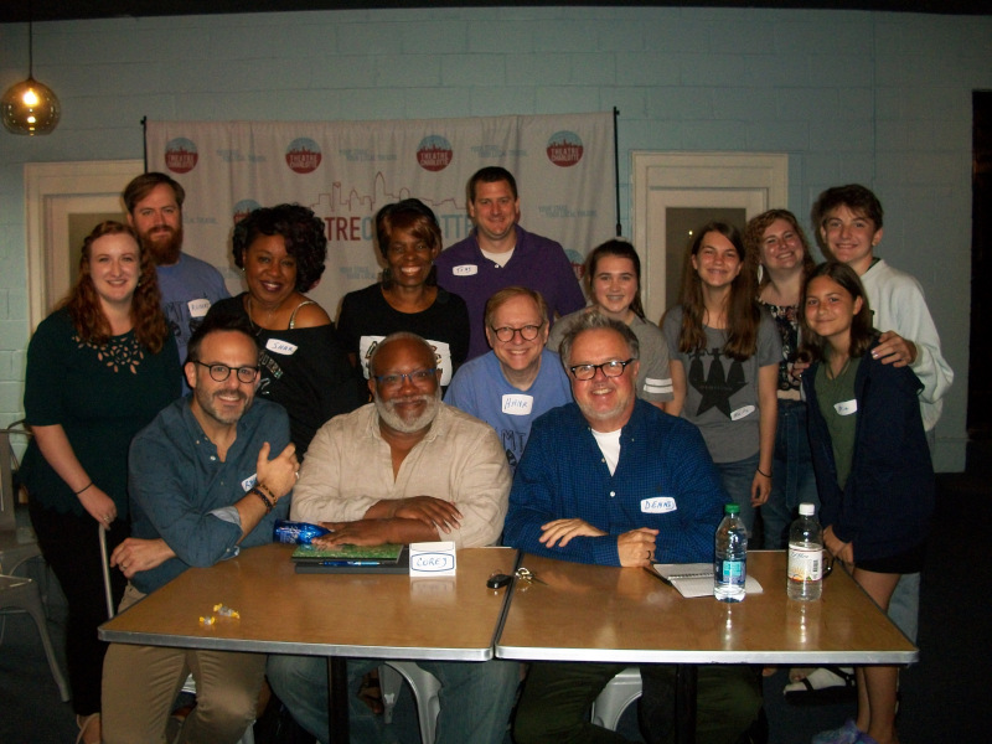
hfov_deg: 52.6
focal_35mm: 35
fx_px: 1003
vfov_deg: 40.7
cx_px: 496
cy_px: 372
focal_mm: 6.3
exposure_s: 1/60
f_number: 3.1
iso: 320
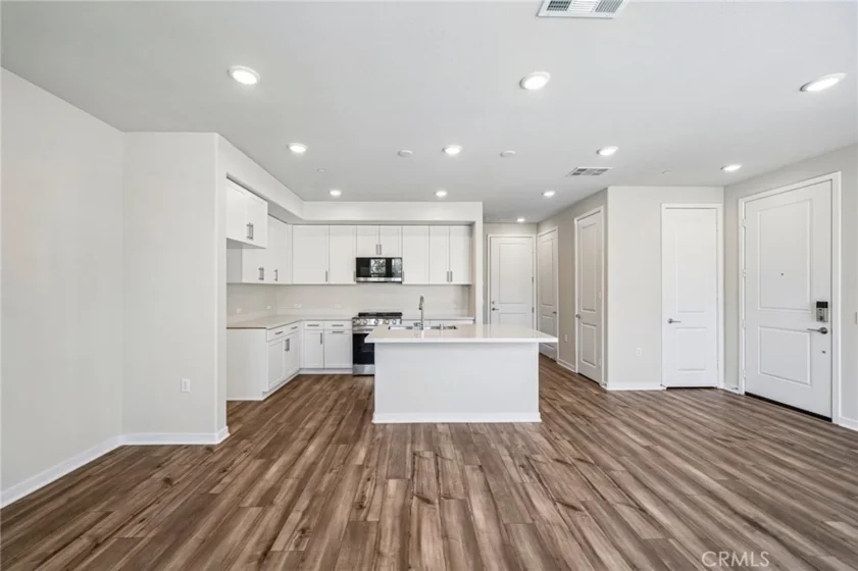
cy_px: 286
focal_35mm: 14
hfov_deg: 104.3
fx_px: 334
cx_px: 429
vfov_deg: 81.2
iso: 250
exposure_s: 1/30
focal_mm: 14
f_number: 7.1
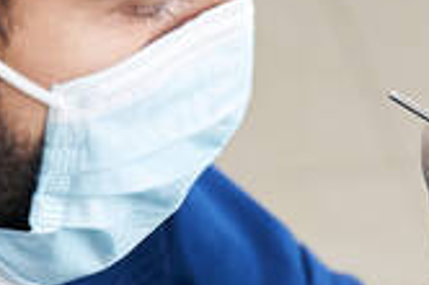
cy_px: 206
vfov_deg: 4.1
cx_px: 318
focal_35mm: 334
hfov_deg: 6.2
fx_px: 3972
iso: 200
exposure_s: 1/160
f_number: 3.5
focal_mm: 54
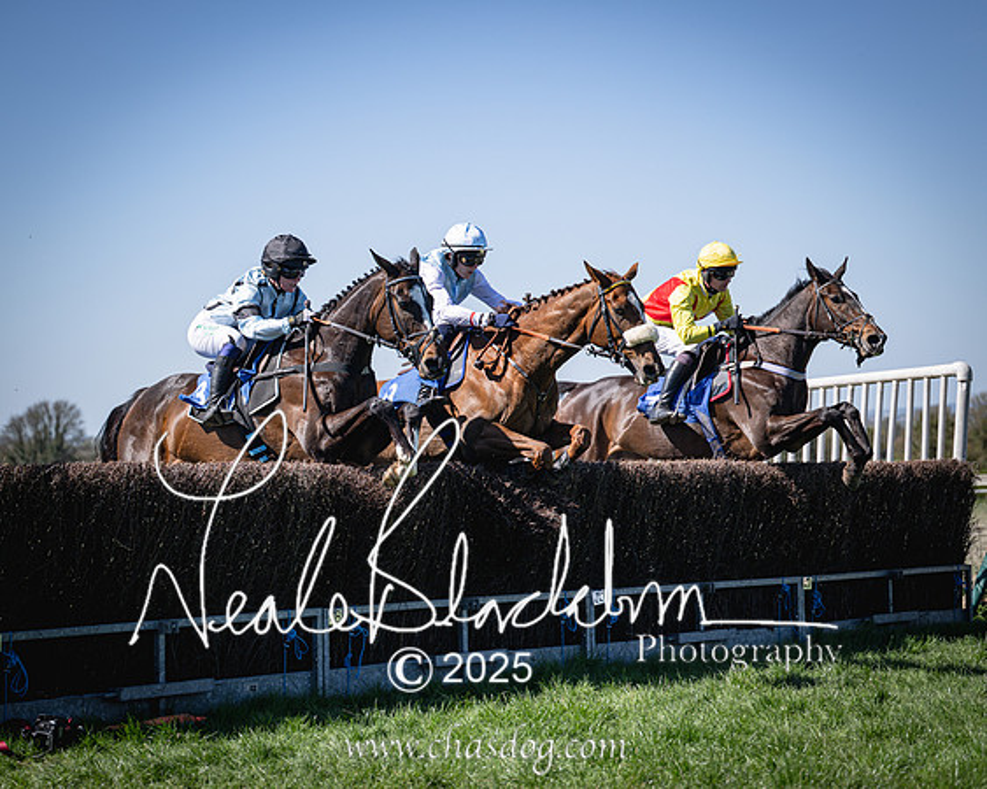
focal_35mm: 87
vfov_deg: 17.7
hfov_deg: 22.1
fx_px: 2529
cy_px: 372
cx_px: 418
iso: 64
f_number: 2.8
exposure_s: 1/2000
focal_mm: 70
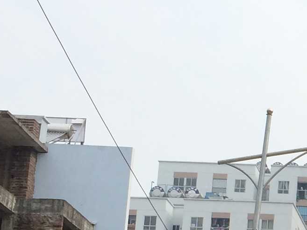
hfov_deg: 12.1
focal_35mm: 149
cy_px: 265
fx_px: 1322
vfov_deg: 9.8
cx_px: 557
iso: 32
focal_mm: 4.12
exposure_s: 1/1172
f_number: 2.2
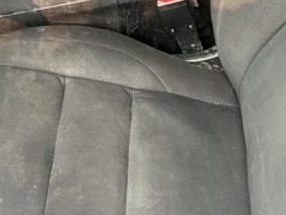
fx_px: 397
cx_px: 87
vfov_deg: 29.6
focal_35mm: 48
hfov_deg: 39.0
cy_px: 171
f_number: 1.8
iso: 80
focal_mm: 3
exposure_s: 1/60
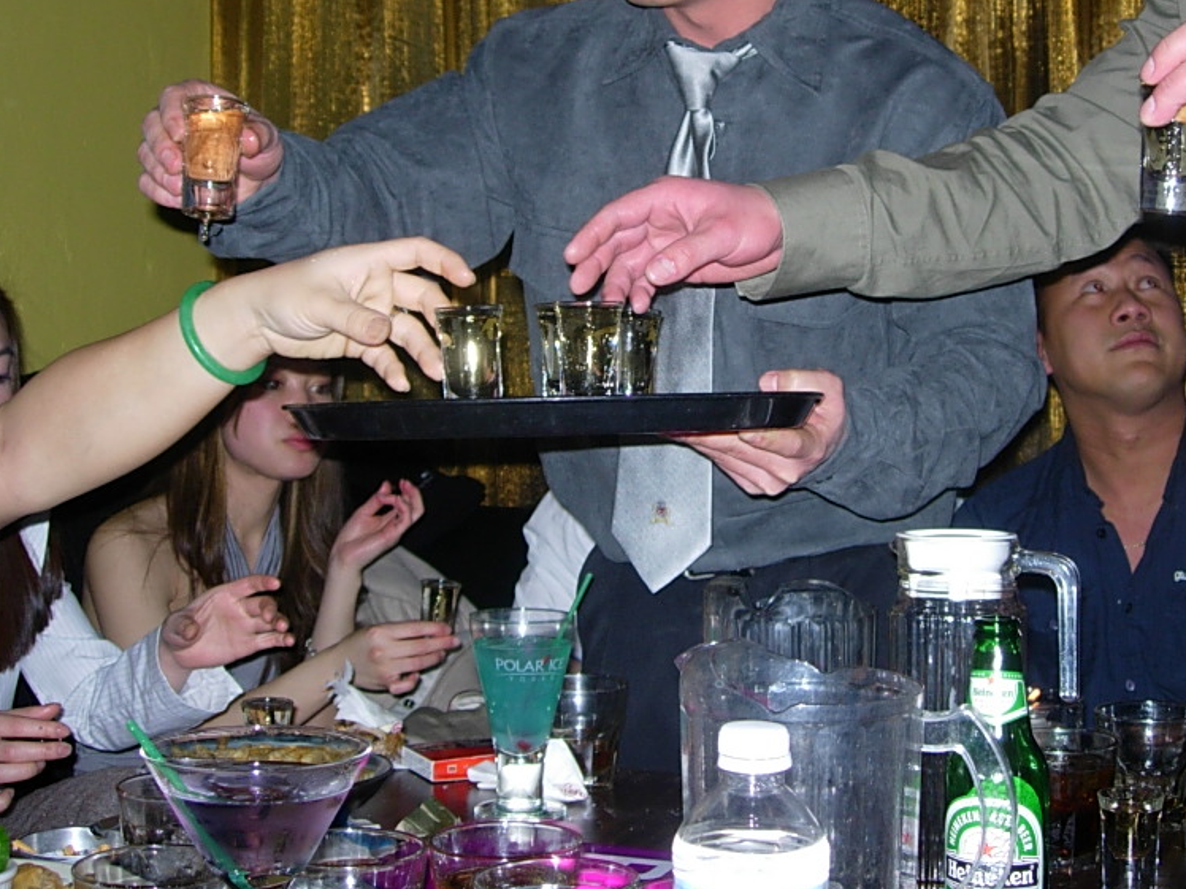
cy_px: 288
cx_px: 740
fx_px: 1782
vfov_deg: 27.8
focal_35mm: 52
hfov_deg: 36.6
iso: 79
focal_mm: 7.8
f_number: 2.8
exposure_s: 1/64
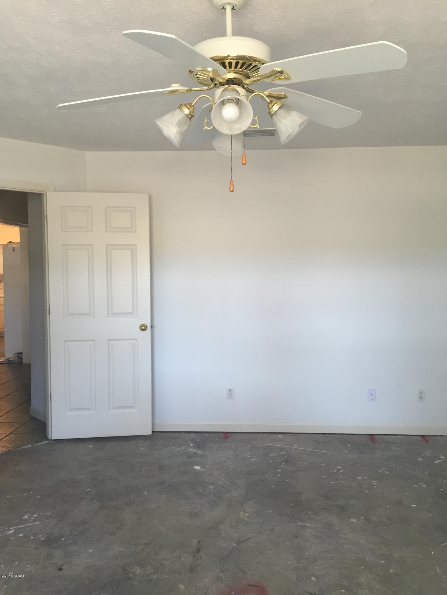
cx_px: 224
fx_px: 499
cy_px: 298
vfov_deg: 61.7
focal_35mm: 29
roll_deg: +1.7
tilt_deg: -1.7
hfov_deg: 48.2
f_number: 2.2
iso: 80
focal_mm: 4.15
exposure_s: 1/30
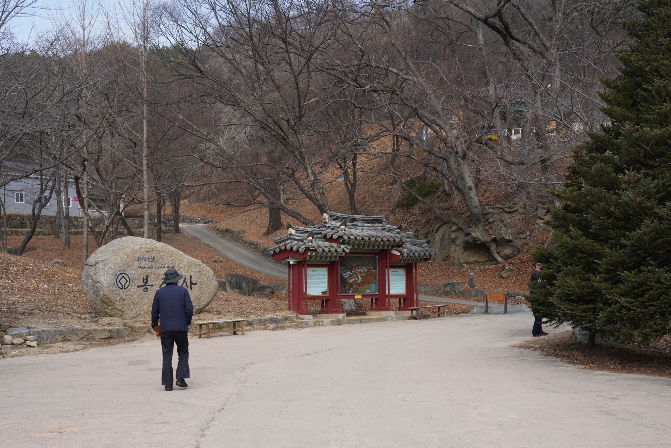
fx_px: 746
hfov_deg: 48.5
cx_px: 336
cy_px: 224
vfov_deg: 33.4
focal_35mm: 40
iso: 400
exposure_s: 1/100
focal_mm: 40
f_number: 18
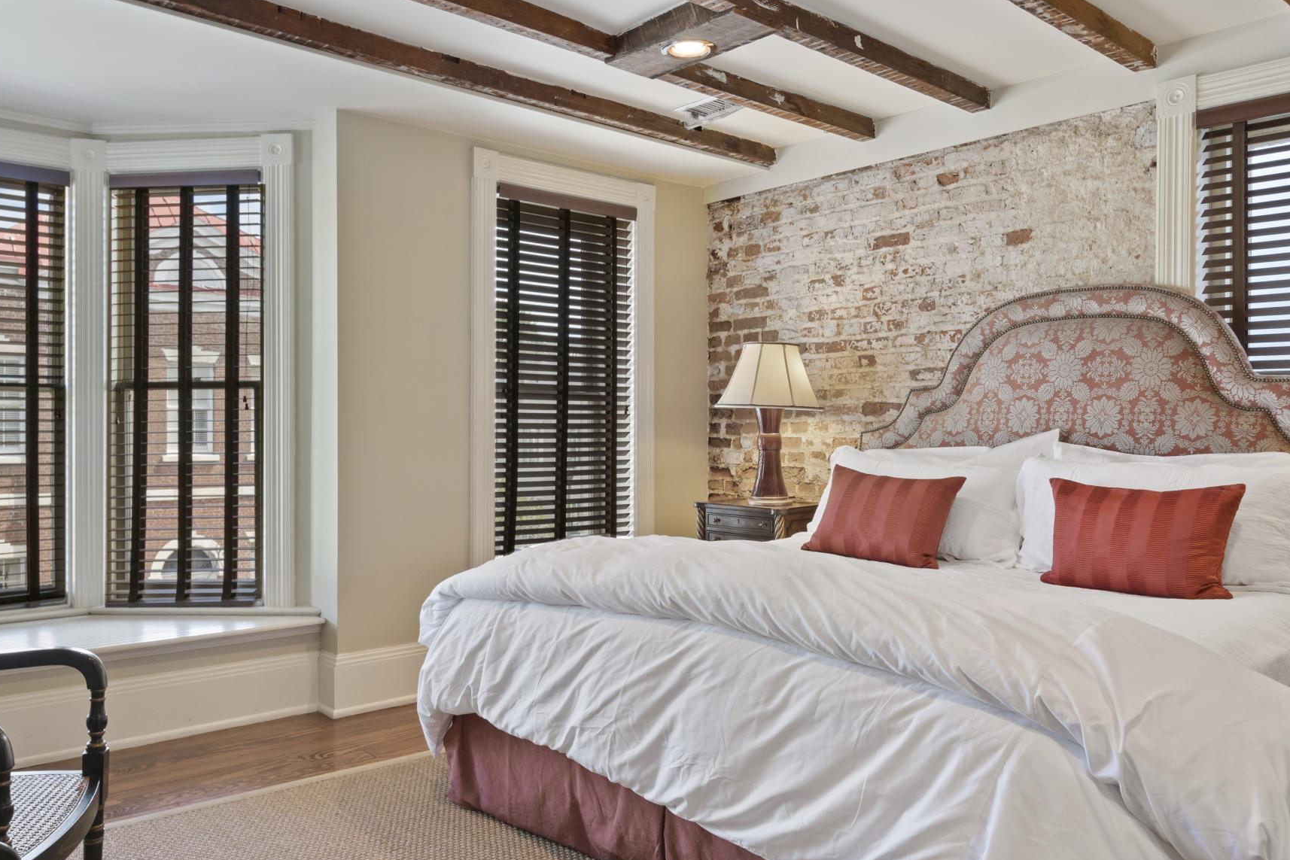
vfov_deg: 46.4
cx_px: 613
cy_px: 438
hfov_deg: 65.4
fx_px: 1003
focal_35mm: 28
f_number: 8
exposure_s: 1/8
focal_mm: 16
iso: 640
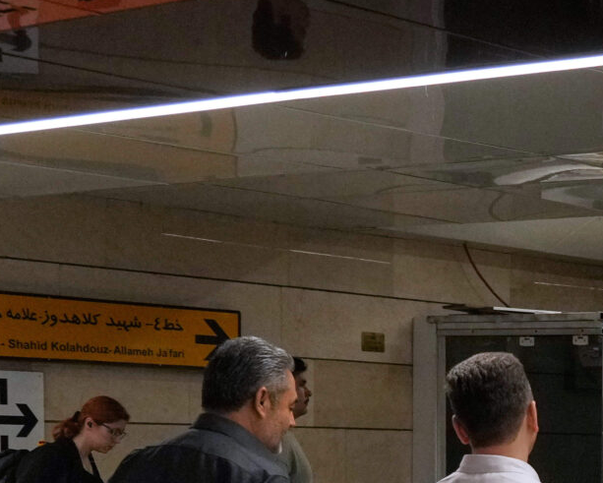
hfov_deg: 17.5
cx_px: 1003
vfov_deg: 15.6
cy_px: 614
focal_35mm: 94
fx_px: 1678
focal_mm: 24
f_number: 4
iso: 2500
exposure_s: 1/320
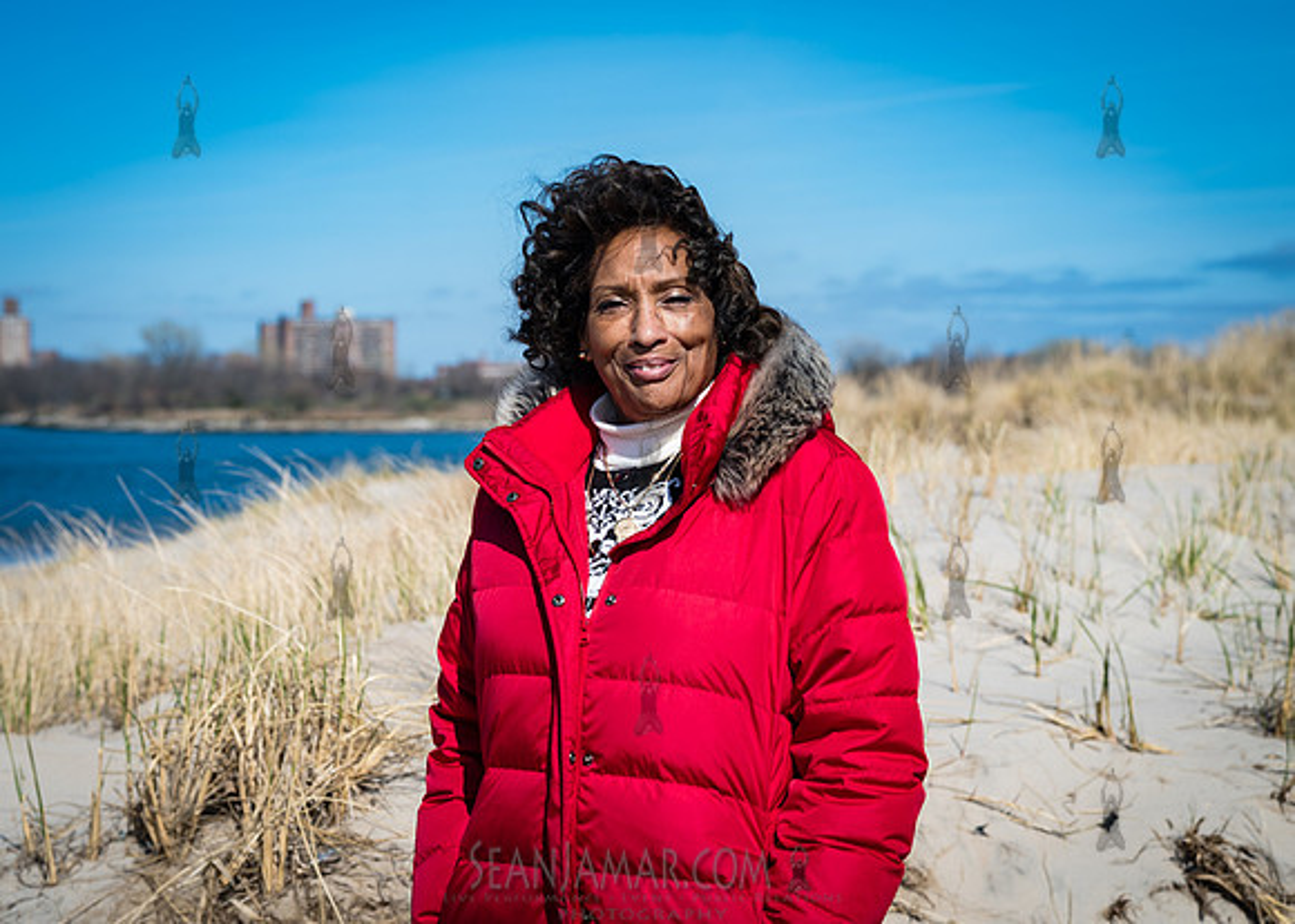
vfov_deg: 19.9
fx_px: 2638
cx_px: 588
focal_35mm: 72
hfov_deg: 27.6
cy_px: 415
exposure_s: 1/640
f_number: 4.5
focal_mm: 62
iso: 64
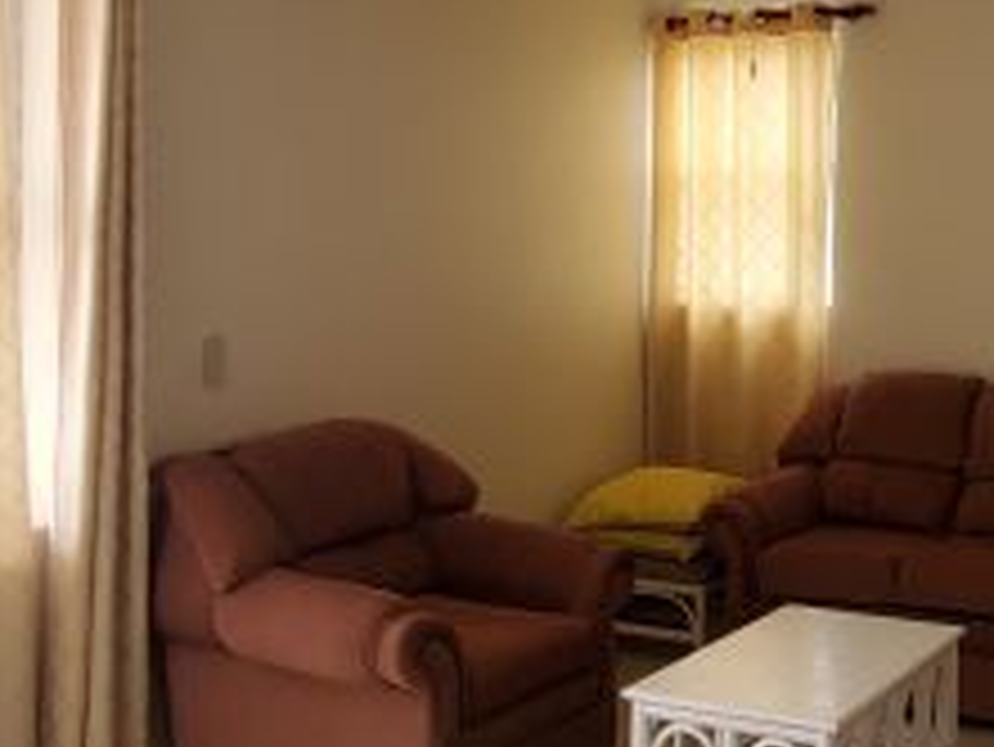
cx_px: 814
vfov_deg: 30.7
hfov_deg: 38.7
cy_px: 252
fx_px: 1350
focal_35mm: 47
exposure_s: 1/59
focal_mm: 1.8
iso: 80
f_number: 2.2
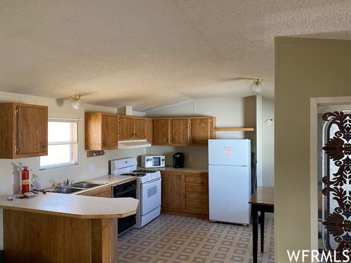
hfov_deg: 67.3
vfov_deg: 53.1
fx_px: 264
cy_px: 132
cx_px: 176
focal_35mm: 26
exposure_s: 1/84
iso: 125
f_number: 1.8
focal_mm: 4.25
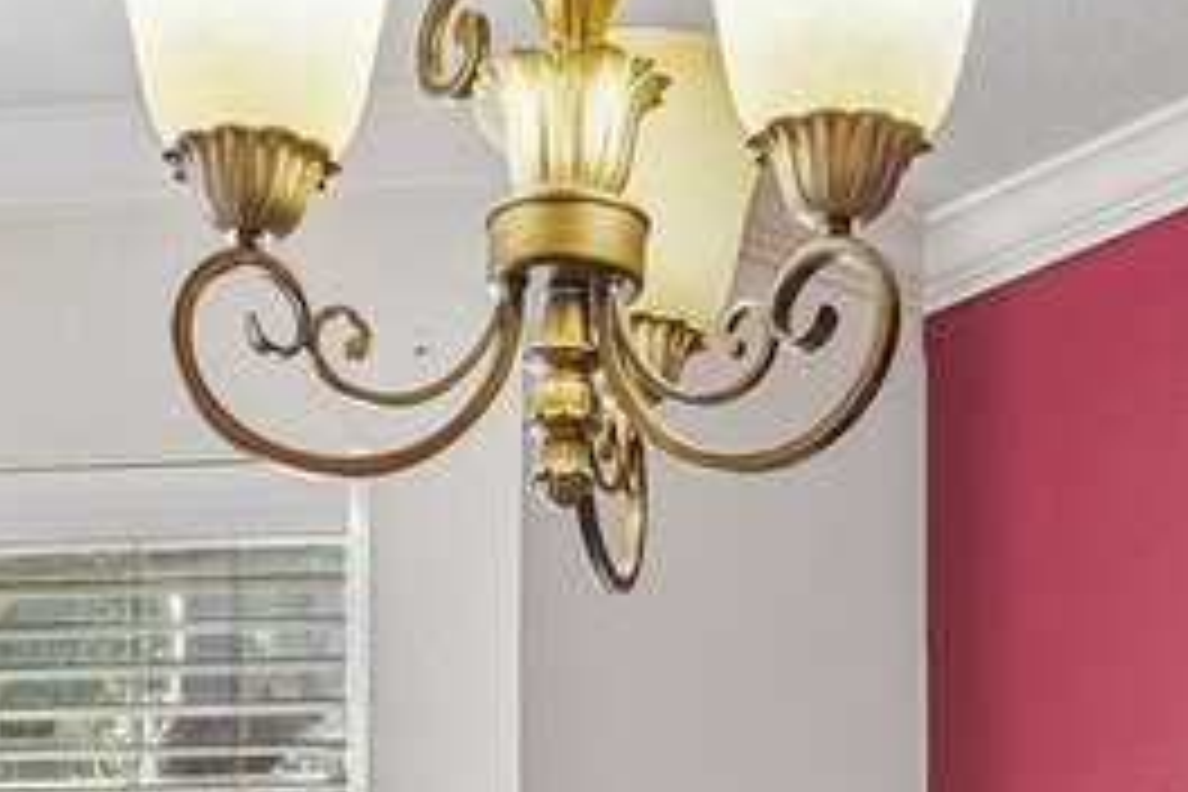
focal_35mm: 98
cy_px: 1584
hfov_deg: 20.8
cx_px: 495
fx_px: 3234
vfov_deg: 12.3
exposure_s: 1/30
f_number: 8
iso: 400
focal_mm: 16
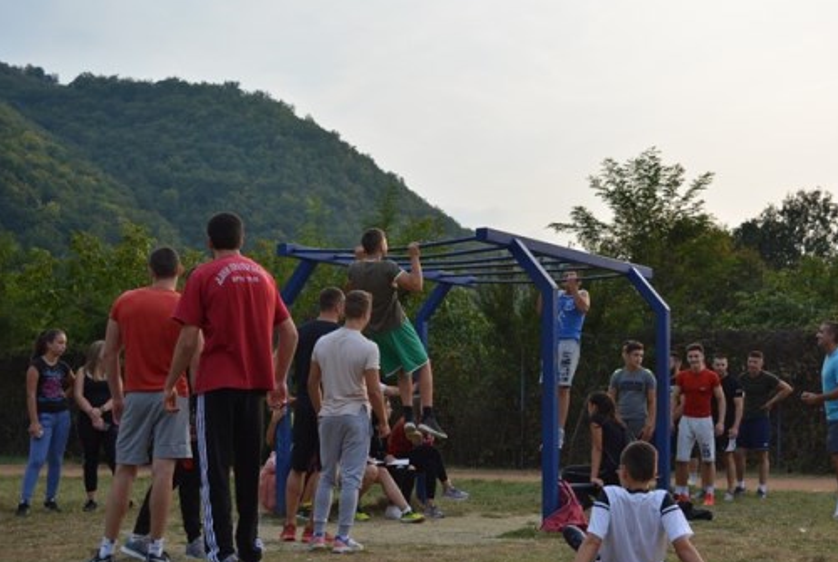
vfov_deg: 24.4
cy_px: 327
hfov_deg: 35.7
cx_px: 481
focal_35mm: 56
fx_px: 1297
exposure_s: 1/1250
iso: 400
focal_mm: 29
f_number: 5
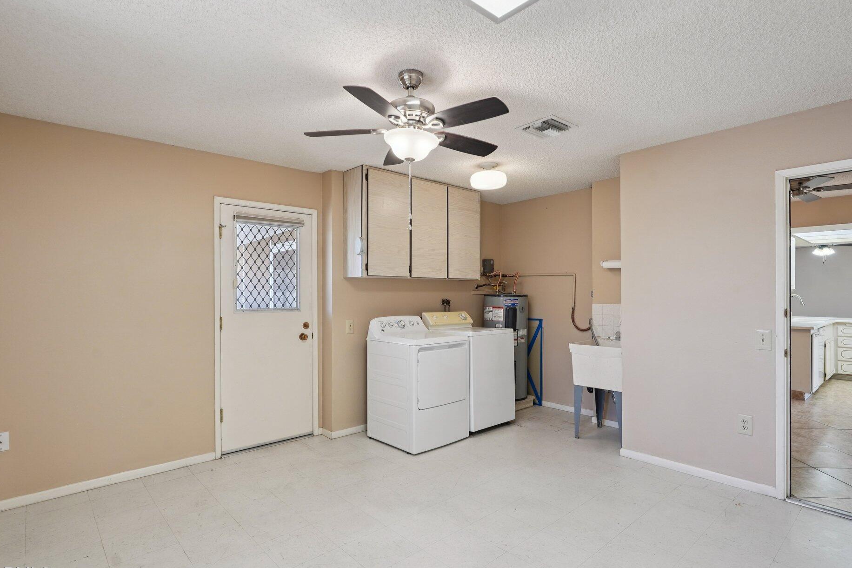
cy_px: 286
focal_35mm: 19
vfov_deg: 64.5
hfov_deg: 86.9
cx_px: 420
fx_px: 450
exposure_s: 1/20
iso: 400
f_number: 8
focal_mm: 17
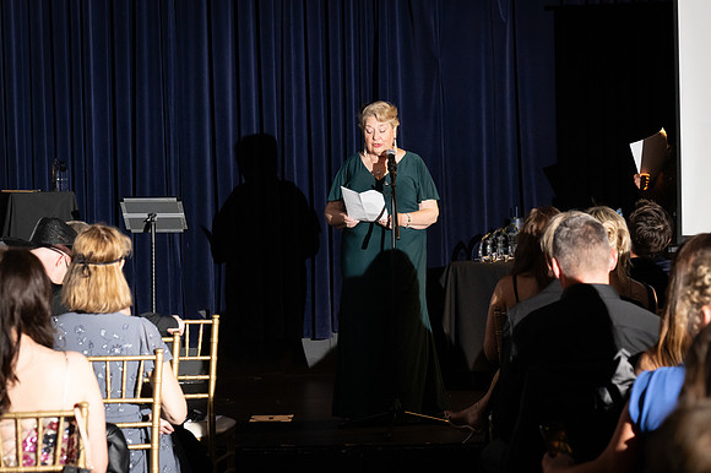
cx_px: 356
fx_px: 2329
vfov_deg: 11.6
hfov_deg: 17.4
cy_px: 236
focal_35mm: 118
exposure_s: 1/200
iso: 2500
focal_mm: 79
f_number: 4.5
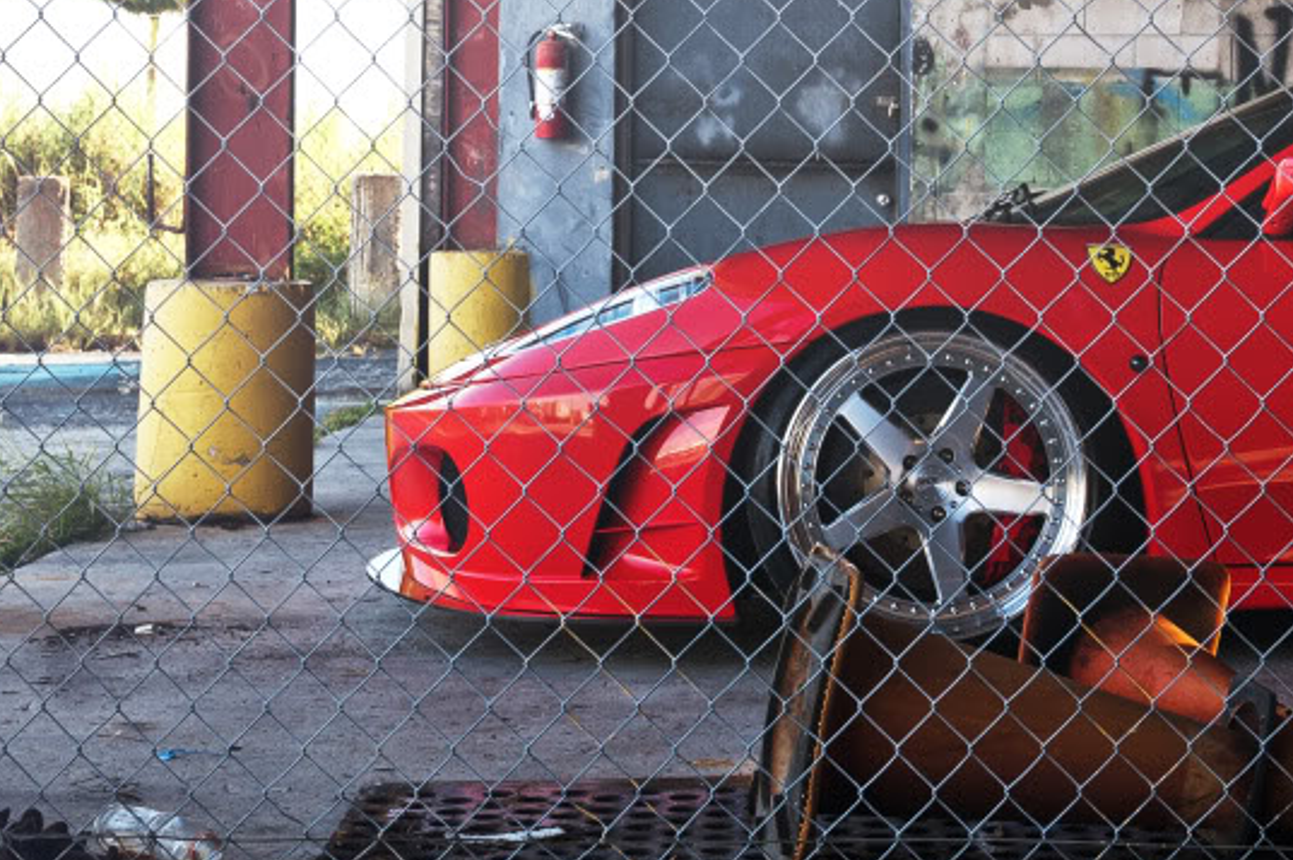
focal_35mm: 83
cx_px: 869
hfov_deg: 24.4
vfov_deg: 16.2
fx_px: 2977
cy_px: 51
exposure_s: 1/20
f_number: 5
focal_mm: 29
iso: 200
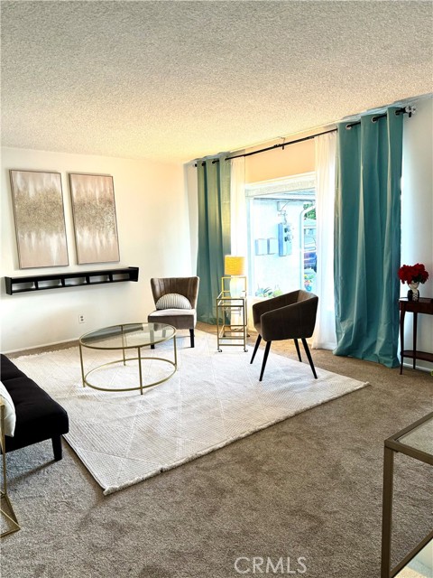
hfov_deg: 56.8
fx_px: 400
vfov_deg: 71.6
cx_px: 216
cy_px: 289
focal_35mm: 24
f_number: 1.78
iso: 160
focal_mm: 6.76
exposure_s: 1/60
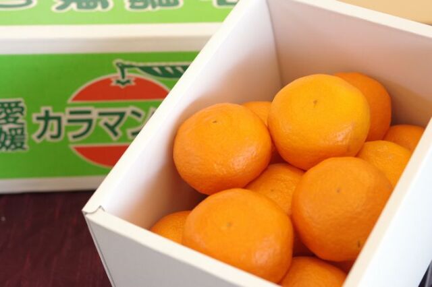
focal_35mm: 75
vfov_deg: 18.2
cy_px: 144
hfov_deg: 27.0
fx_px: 899
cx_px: 216
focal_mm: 50
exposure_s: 1/100
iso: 400
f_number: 4
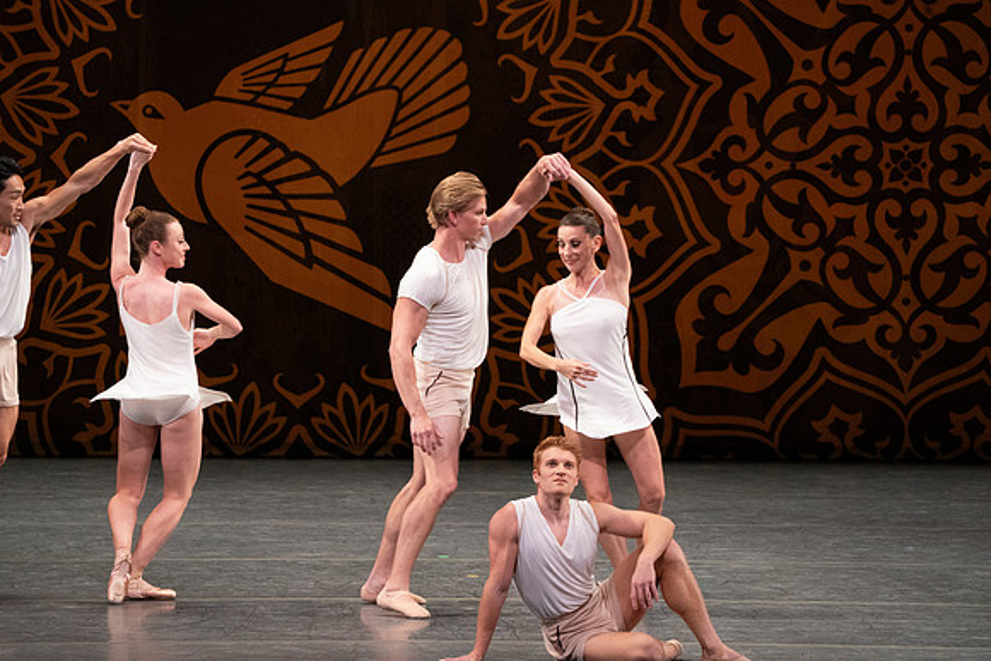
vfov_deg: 4.0
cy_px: 330
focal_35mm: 342
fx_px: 9416
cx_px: 496
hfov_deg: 6.0
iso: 6400
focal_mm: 342
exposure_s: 1/400
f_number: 10
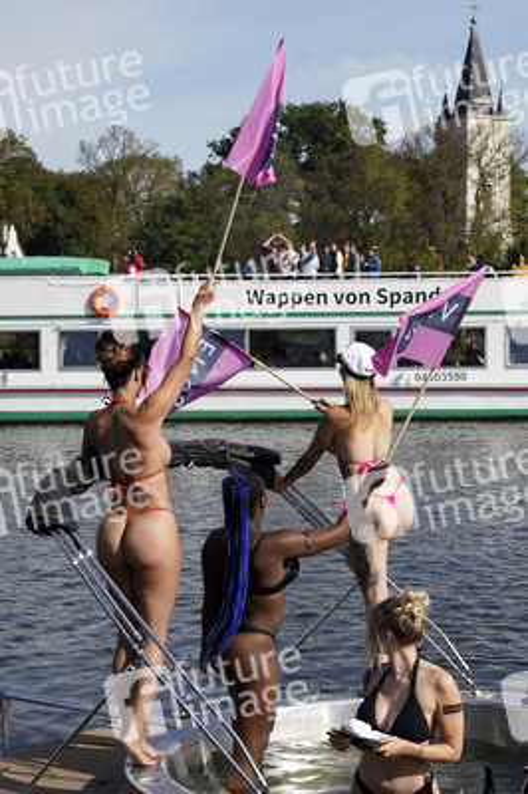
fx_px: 1014
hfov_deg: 29.2
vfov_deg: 42.8
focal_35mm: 46
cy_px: 397
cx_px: 264
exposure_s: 1/400
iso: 100
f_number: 8
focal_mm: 46
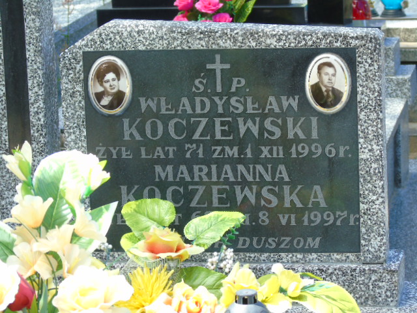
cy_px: 156
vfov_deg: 10.4
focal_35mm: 142
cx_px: 208
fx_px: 1711
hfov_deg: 13.9
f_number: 4.7
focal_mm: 25
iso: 160
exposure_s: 1/125
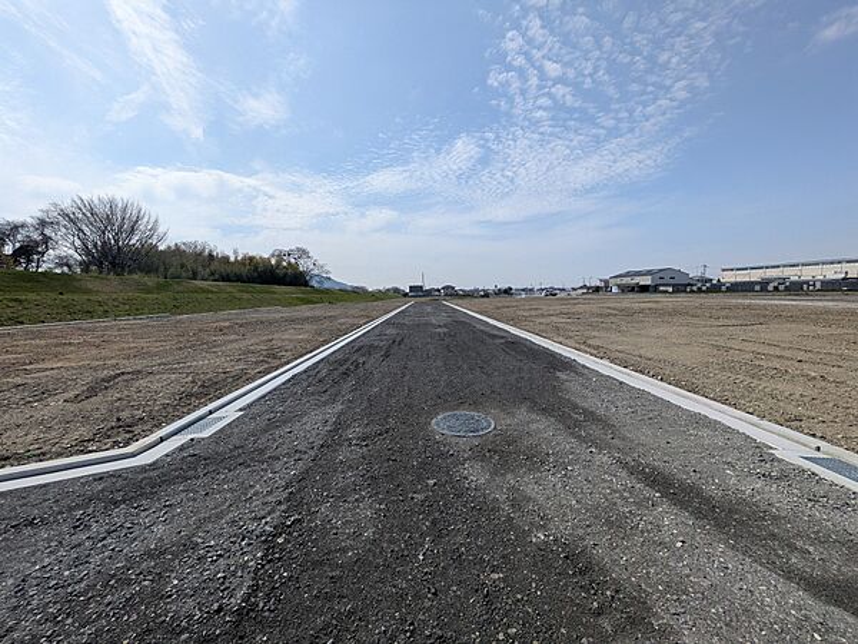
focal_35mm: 14
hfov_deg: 102.1
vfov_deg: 85.7
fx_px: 347
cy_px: 322
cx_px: 429
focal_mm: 1.83
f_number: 2.2
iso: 65
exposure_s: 1/4016
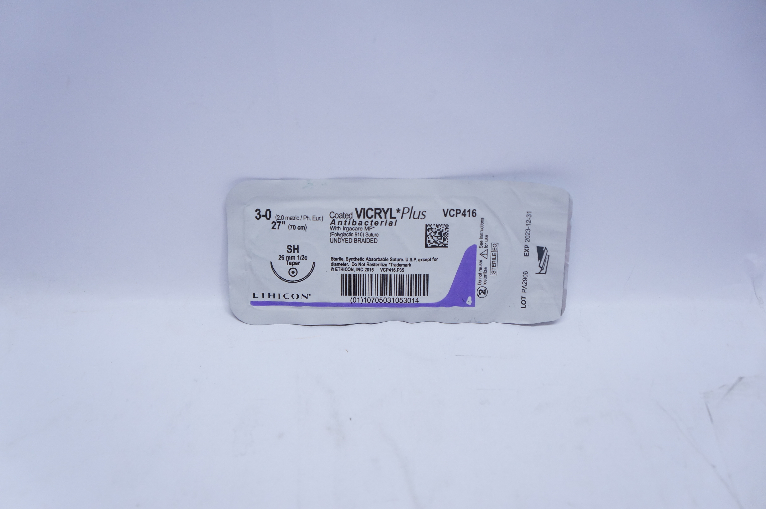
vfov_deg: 26.4
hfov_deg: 38.9
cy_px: 254
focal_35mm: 51
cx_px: 383
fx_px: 1084
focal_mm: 34
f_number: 4.5
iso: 800
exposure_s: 1/200
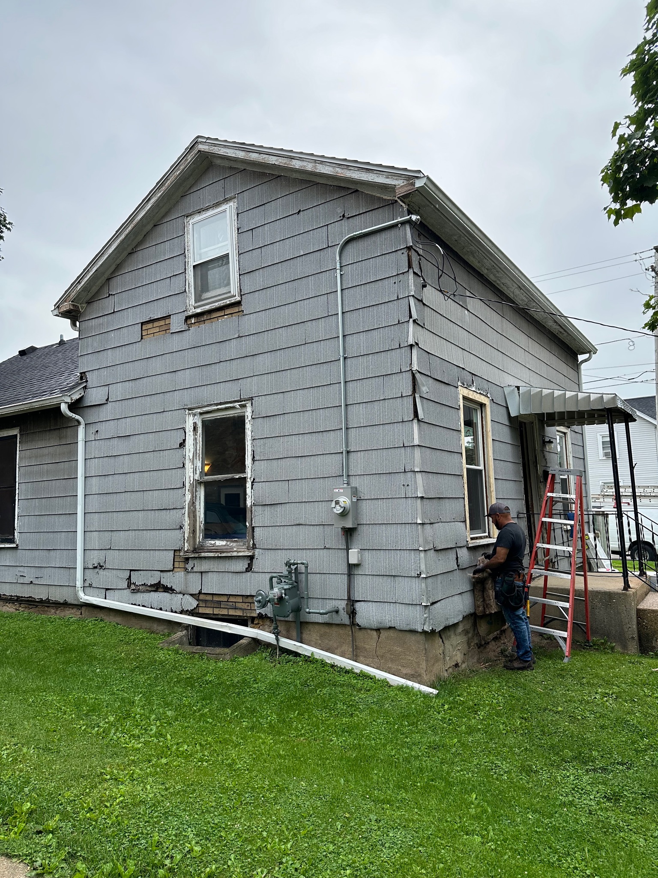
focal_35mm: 24
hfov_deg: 56.8
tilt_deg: +6.2
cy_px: 439
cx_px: 329
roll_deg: +1.6
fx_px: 608
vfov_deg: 71.6
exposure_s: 1/836
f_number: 1.78
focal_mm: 6.86
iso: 80
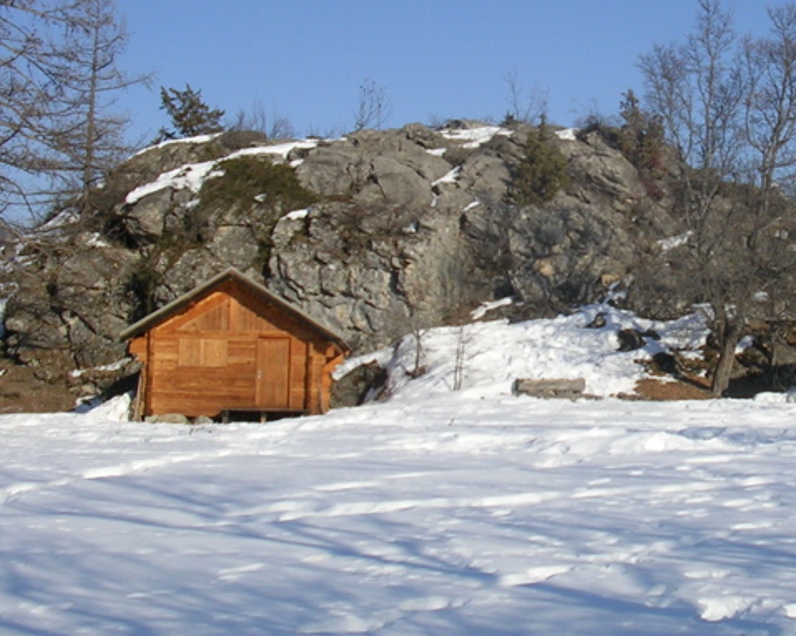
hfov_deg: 28.4
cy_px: 219
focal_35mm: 65
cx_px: 668
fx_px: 1531
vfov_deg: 23.4
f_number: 5.6
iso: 50
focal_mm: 5.8
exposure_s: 1/407
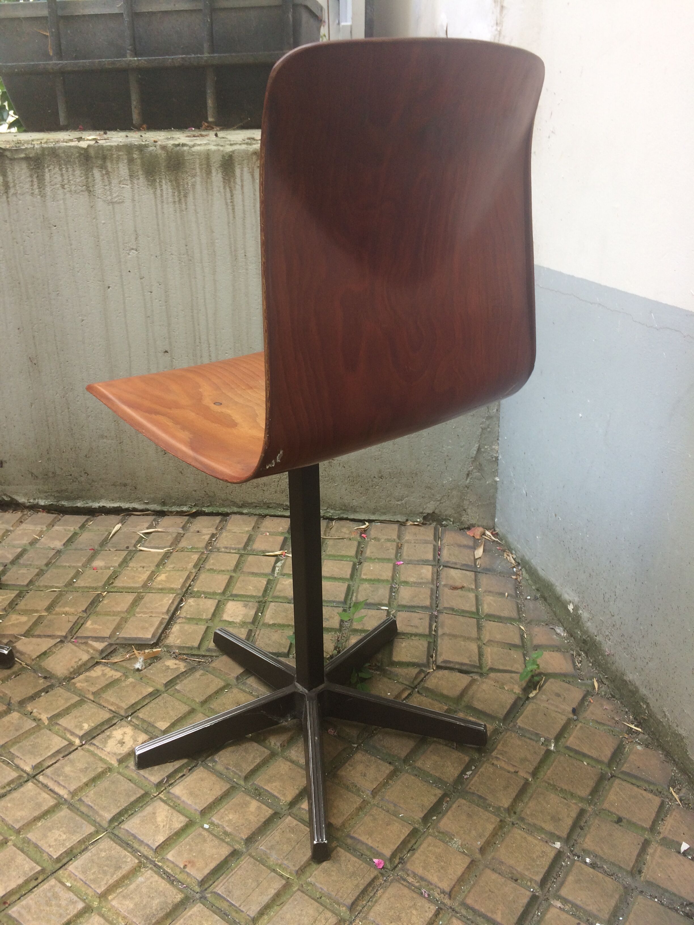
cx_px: 347
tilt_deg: -21.9
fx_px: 775
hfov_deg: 48.2
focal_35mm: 29
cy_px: 462
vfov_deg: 61.7
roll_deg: +2.0
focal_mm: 4.15
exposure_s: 1/50
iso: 50
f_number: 2.2
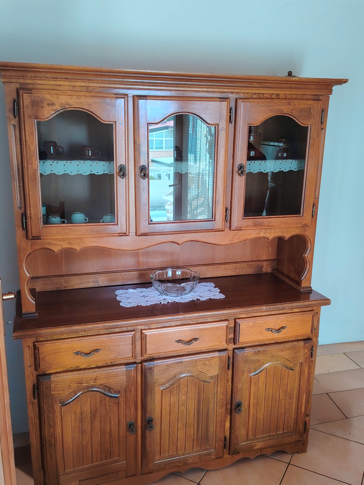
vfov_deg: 55.3
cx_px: 182
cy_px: 242
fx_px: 463
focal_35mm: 33
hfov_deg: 43.0
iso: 978
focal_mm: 5.25
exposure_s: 1/100
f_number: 1.75
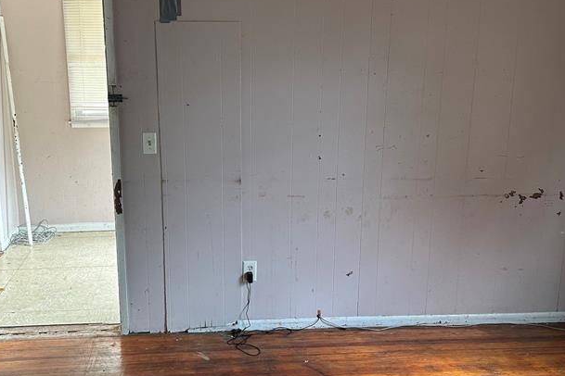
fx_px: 659
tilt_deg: -13.3
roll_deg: +0.7
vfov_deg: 31.8
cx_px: 242
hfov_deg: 46.3
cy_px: 224
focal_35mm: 42
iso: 250
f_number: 1.78
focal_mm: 6.86
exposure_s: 1/77
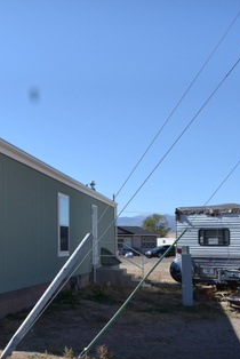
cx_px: -1
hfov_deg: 23.6
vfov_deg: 36.2
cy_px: 187
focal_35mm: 55
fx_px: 549
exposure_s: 1/250
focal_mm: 18
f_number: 8
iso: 100
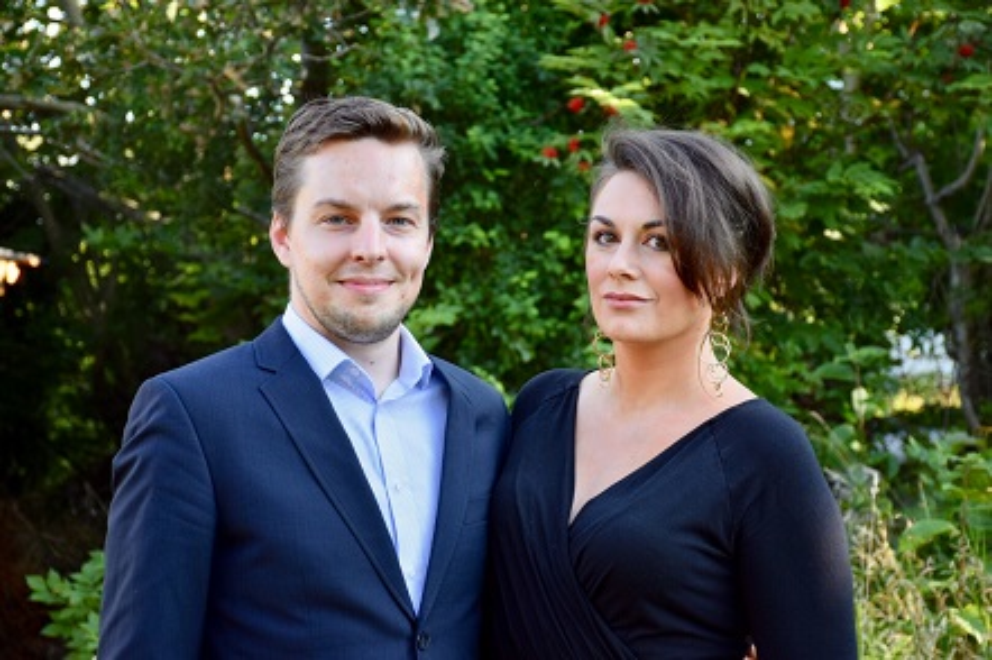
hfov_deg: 24.2
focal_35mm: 84
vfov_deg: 16.2
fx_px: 2313
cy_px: 330
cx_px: 496
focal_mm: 56
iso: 100
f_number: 4.8
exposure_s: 1/50
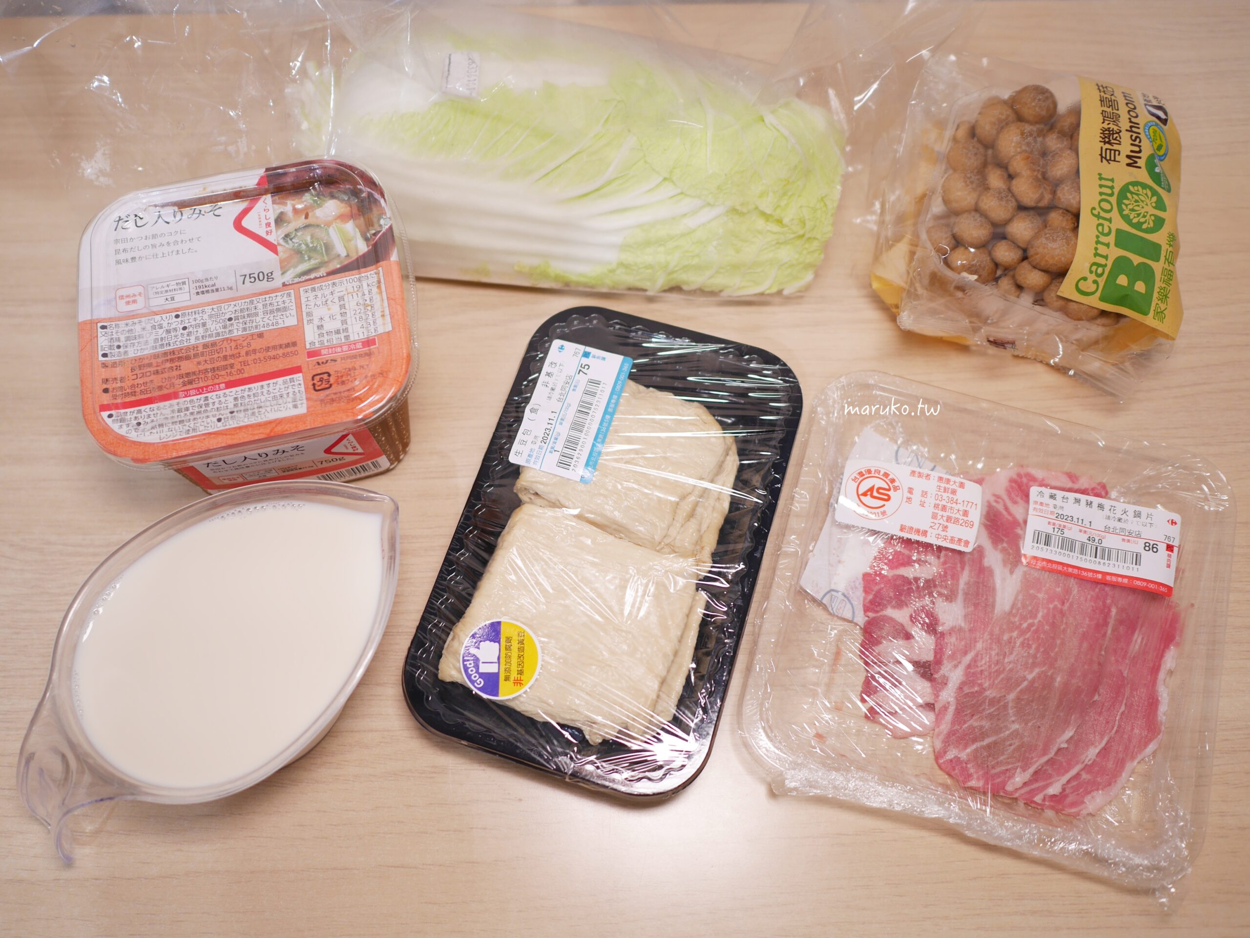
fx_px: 1084
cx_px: 625
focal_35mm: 30
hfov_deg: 59.9
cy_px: 469
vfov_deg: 46.8
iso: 200
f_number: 1.8
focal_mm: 15
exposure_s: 1/80
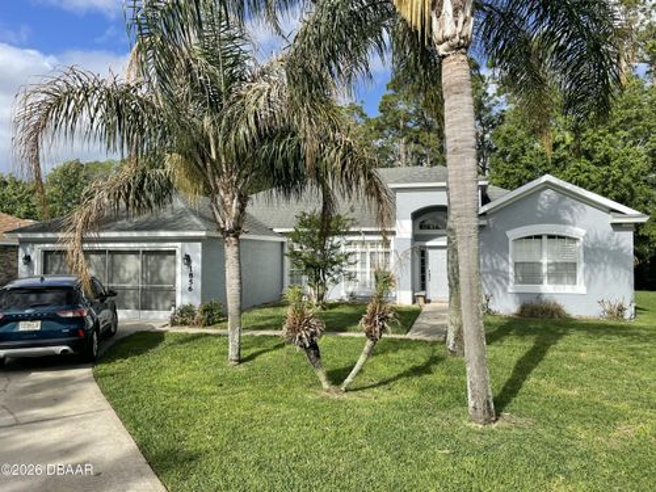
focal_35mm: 26
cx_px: 328
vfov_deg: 53.1
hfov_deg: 67.3
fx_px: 493
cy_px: 246
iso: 32
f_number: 1.6
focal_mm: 4.2
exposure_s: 1/3205
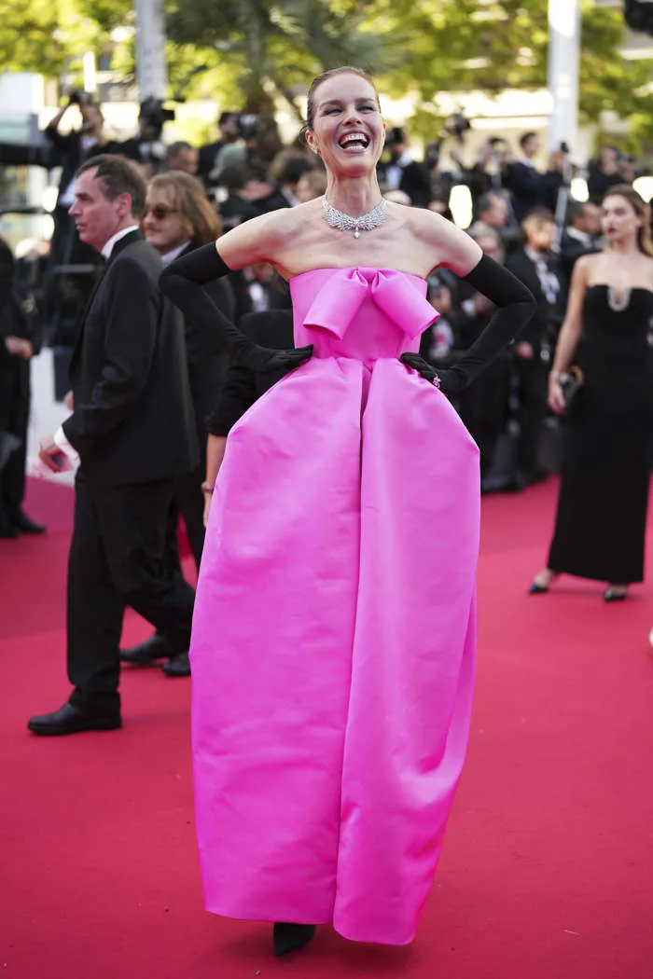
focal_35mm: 50
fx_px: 1360
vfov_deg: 39.6
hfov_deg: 27.0
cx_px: 326
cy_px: 490
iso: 200
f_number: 1.4
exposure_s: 1/1000
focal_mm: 50
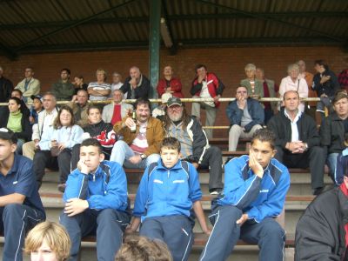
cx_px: 174
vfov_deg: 37.7
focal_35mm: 38
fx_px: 382
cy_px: 130
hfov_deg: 49.0
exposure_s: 1/60
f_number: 2.8
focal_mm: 7.9
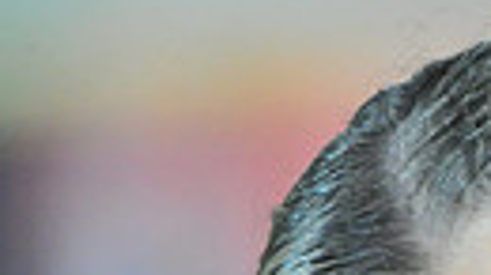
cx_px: 1005
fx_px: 30349
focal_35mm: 2332
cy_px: 554
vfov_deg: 0.5
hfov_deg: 0.9
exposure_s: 1/160
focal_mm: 500
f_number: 6.3
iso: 5000
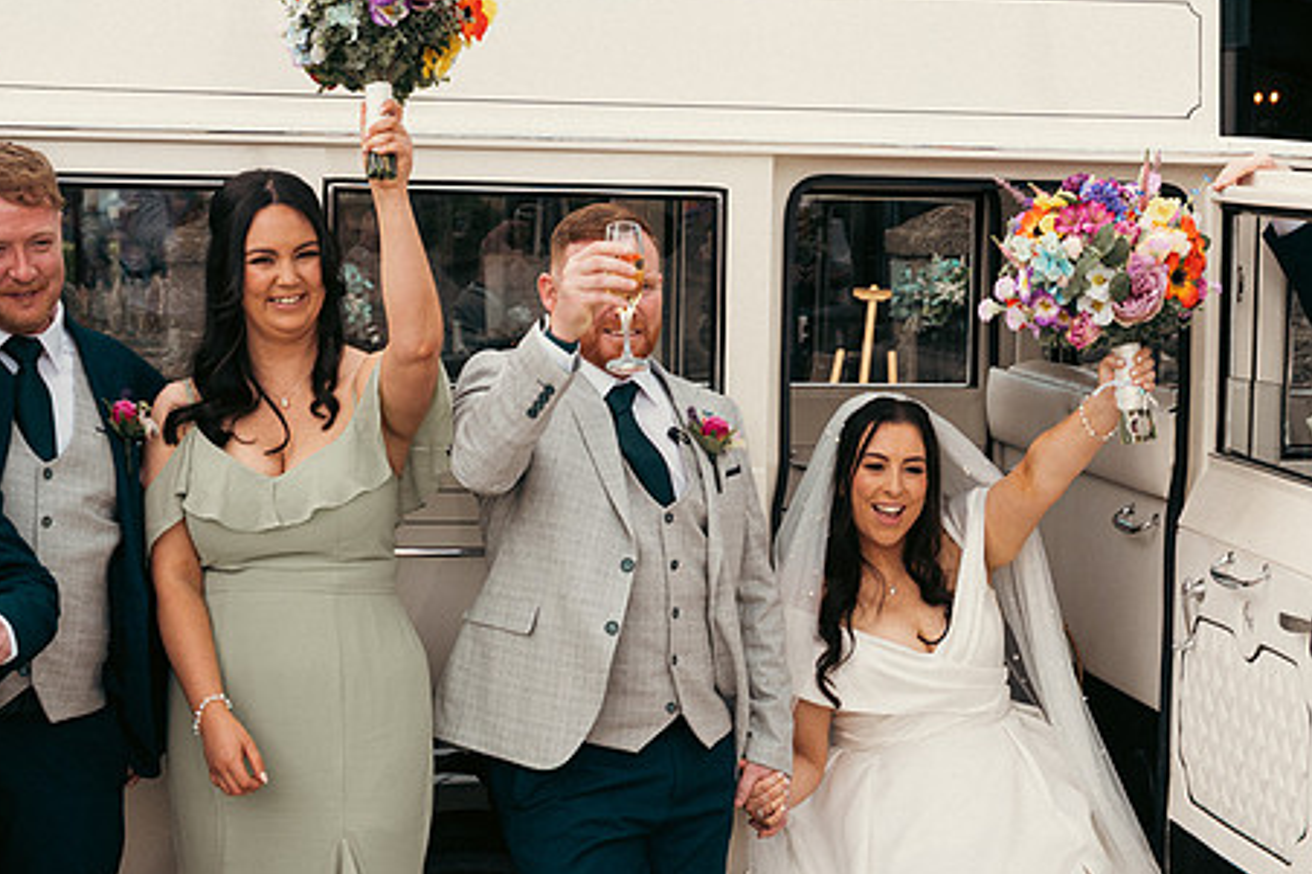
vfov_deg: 15.9
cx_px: 819
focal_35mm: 86
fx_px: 3133
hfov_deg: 23.6
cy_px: 518
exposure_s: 1/320
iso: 125
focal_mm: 45
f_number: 5
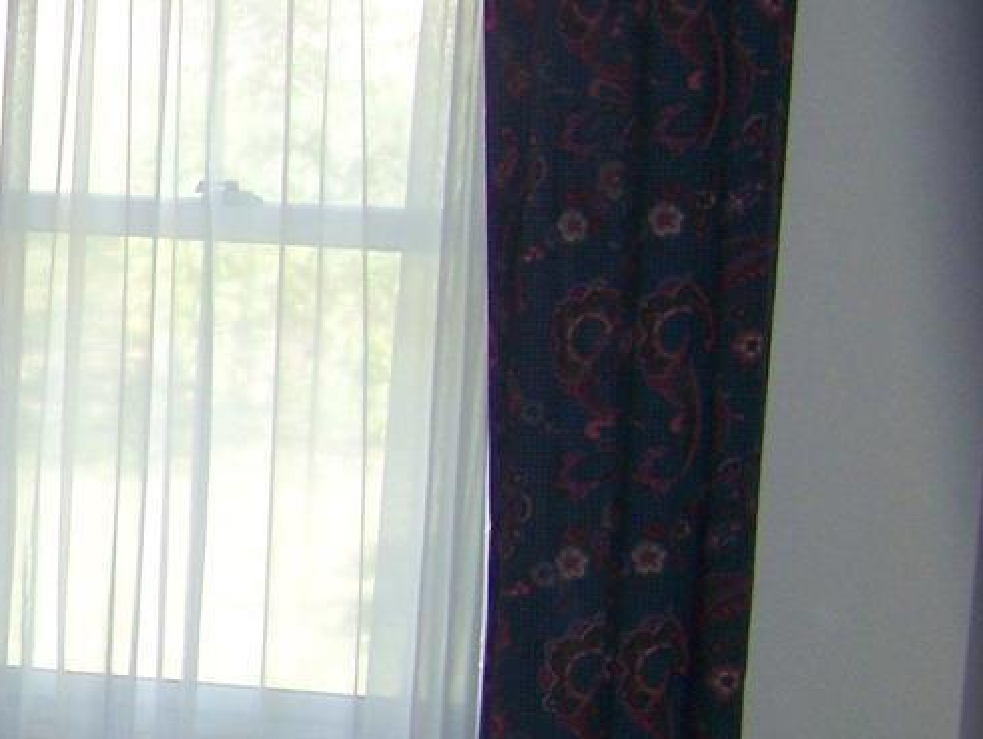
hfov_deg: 14.7
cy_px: 466
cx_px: -524
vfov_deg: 12.0
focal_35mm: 124
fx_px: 3523
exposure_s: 1/60
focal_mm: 6.3
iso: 80
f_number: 2.8
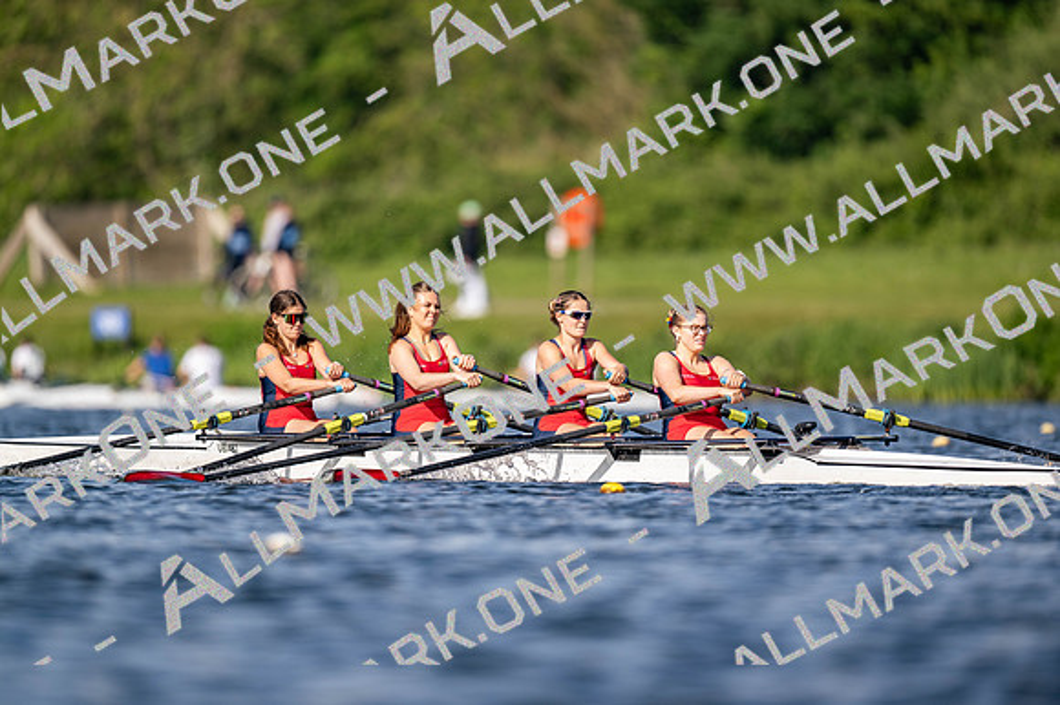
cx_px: 530
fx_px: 17660
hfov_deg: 3.4
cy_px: 352
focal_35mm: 600
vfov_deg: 2.3
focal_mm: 600
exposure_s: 1/2500
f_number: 4
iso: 220
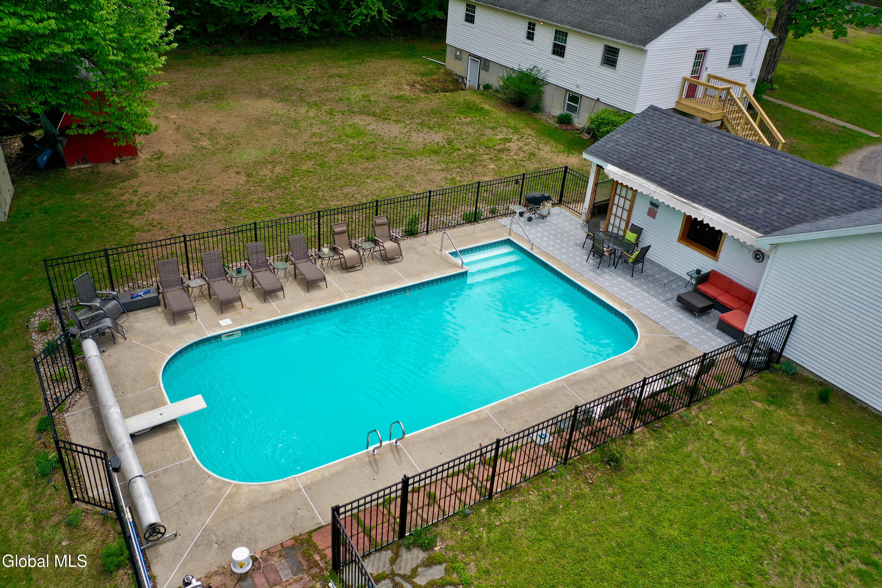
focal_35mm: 28
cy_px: 294
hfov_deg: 65.5
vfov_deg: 46.4
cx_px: 441
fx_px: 686
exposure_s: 1/50
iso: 100
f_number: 3.2
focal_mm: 10.26
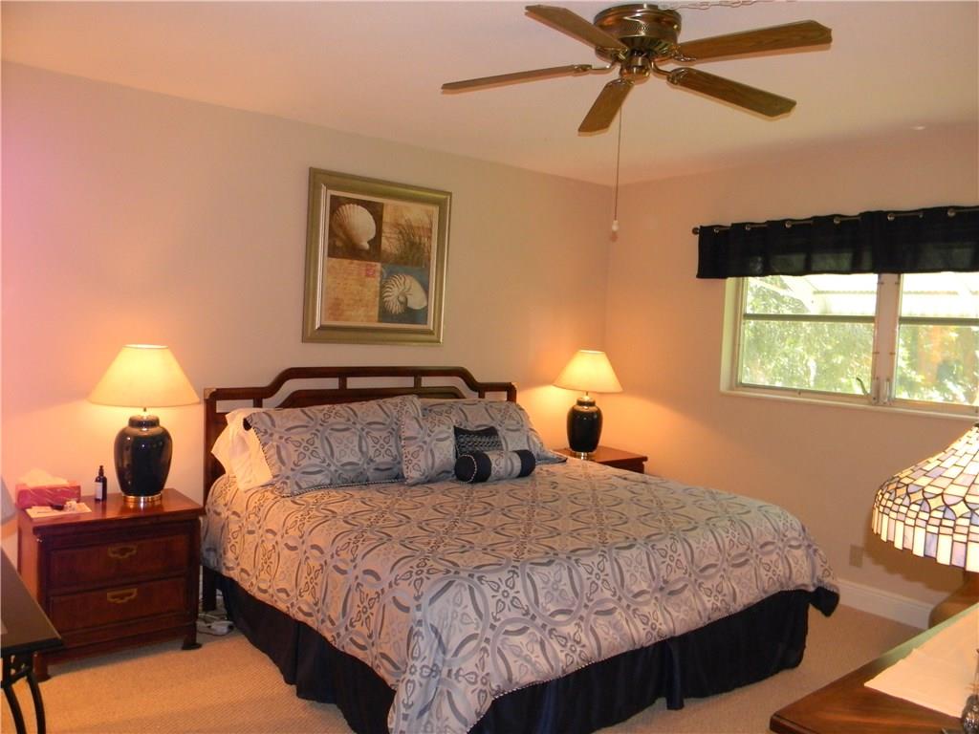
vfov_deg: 49.7
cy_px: 367
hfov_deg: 63.4
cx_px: 490
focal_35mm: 28
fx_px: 792
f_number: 3.5
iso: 364
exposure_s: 1/30
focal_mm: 5
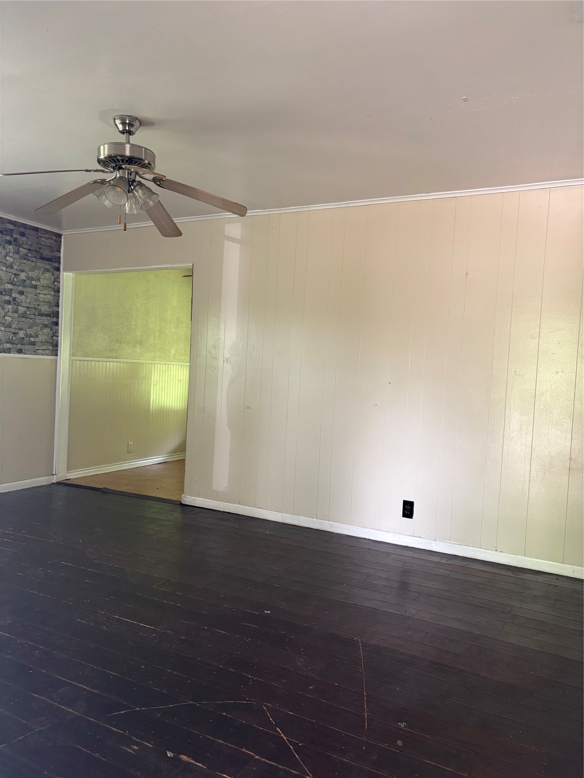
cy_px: 389
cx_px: 292
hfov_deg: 53.1
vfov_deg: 67.3
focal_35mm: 26
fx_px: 585
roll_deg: -2.4
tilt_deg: -2.2
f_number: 1.6
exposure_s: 1/60
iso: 160
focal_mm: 5.96
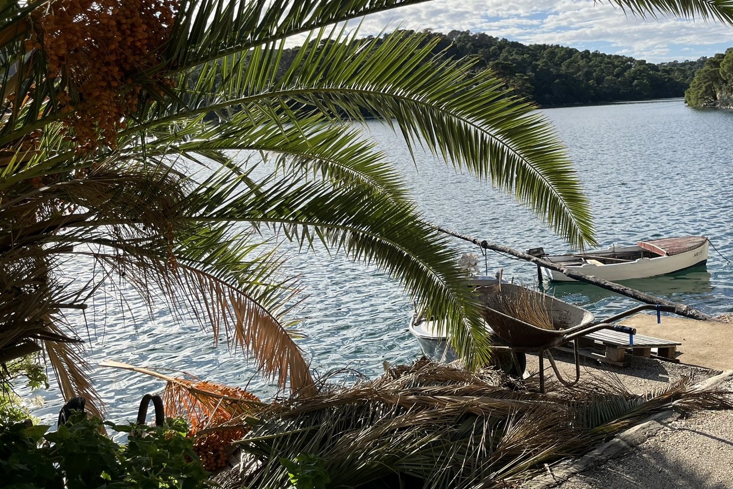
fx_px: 774
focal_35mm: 38
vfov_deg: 34.8
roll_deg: +4.1
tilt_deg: -5.2
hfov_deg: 50.0
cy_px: 177
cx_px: 474
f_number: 1.6
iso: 50
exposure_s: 1/3745
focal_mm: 5.1
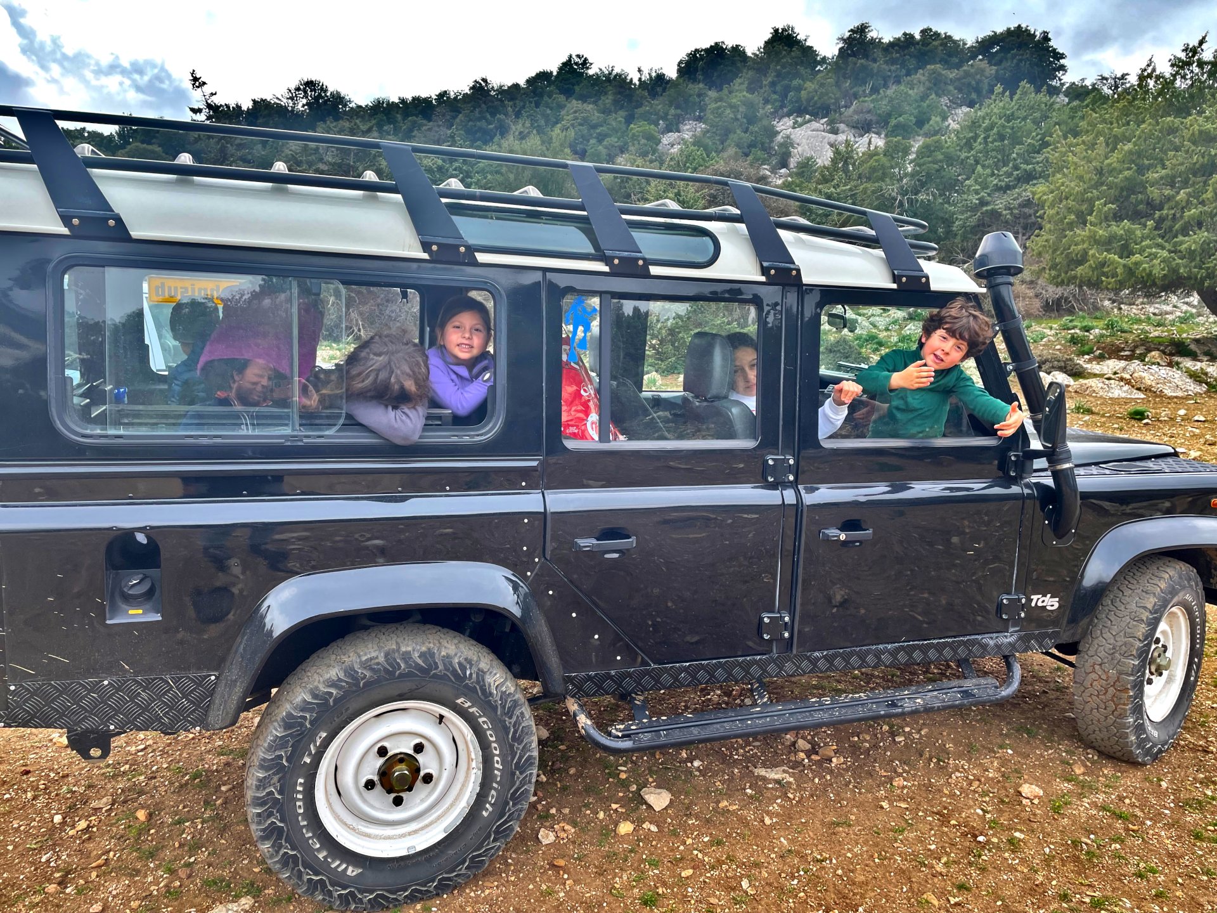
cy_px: 456
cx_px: 608
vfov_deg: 53.1
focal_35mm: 26
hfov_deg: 67.3
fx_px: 914
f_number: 1.6
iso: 32
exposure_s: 1/584
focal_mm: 4.2
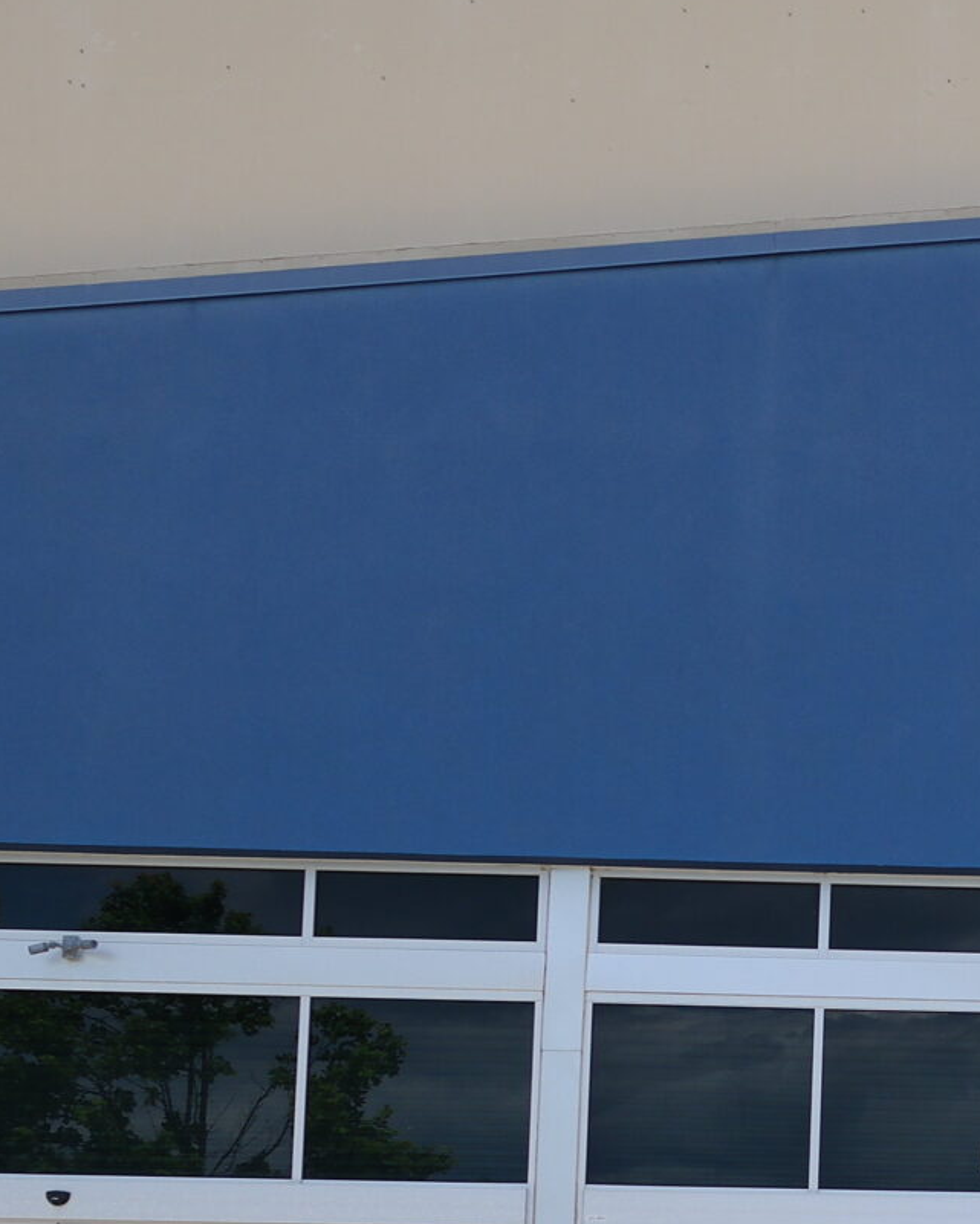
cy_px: 1028
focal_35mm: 90
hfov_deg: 15.9
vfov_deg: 20.9
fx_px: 3262
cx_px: 1388
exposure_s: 1/250
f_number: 6.3
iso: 100
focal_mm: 20
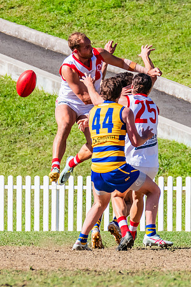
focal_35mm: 1073
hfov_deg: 1.3
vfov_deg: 1.9
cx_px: 109
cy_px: 64
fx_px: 8535
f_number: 9
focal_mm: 440
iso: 800
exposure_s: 1/2000
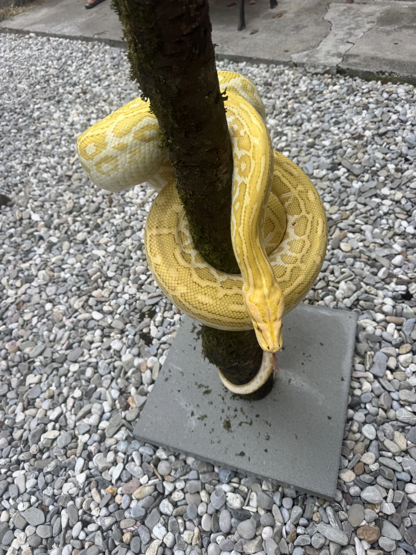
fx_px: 385
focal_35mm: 24
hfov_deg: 56.8
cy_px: 278
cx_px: 208
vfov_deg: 71.6
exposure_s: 1/255
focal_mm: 6.76
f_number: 1.78
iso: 64
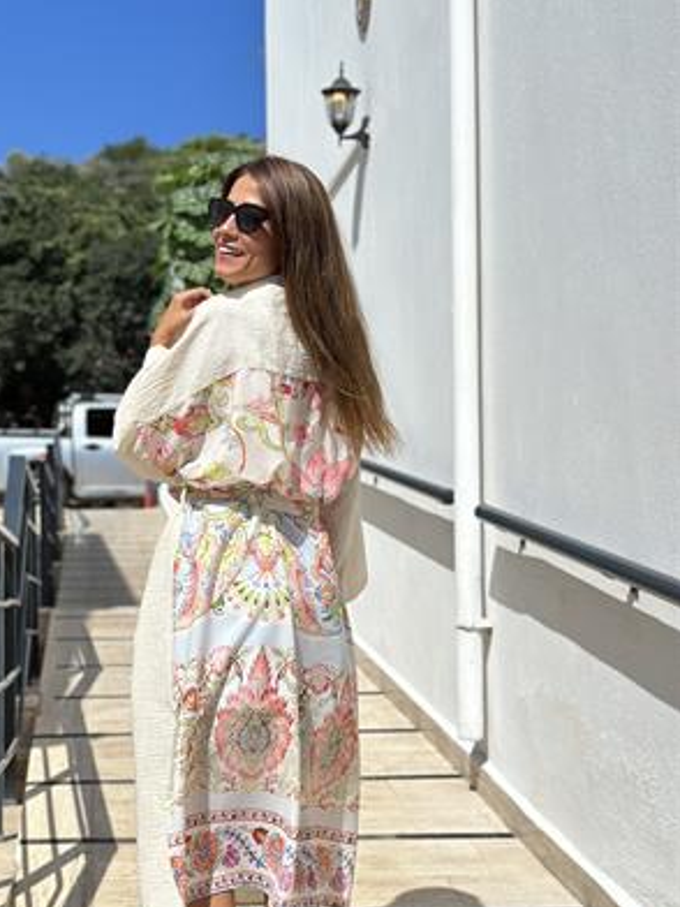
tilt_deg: +1.6
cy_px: 565
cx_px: 243
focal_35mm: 62
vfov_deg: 31.1
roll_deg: +1.1
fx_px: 1624
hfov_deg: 23.6
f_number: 1.78
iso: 100
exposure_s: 1/13699
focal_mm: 6.86
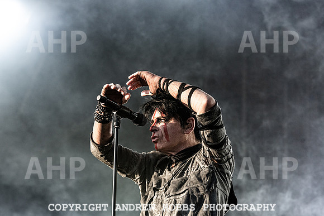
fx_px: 1444
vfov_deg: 8.6
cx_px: 162
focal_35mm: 160
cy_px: 108
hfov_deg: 12.8
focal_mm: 150
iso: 800
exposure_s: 1/2000
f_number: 5.6
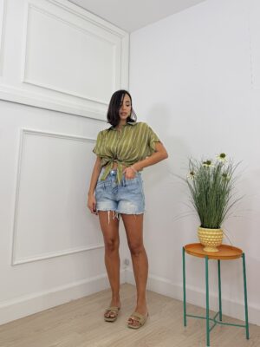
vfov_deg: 71.6
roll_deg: -1.4
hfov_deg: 56.8
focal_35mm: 24
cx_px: 130
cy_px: 174
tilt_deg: +7.9
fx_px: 240
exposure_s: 1/395
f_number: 1.78
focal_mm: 6.76
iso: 80
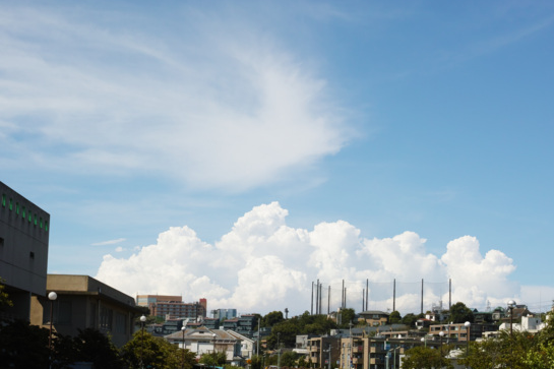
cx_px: 325
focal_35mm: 66
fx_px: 1015
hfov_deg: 30.5
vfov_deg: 20.5
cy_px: 270
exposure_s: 1/500
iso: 100
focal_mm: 30
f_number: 8
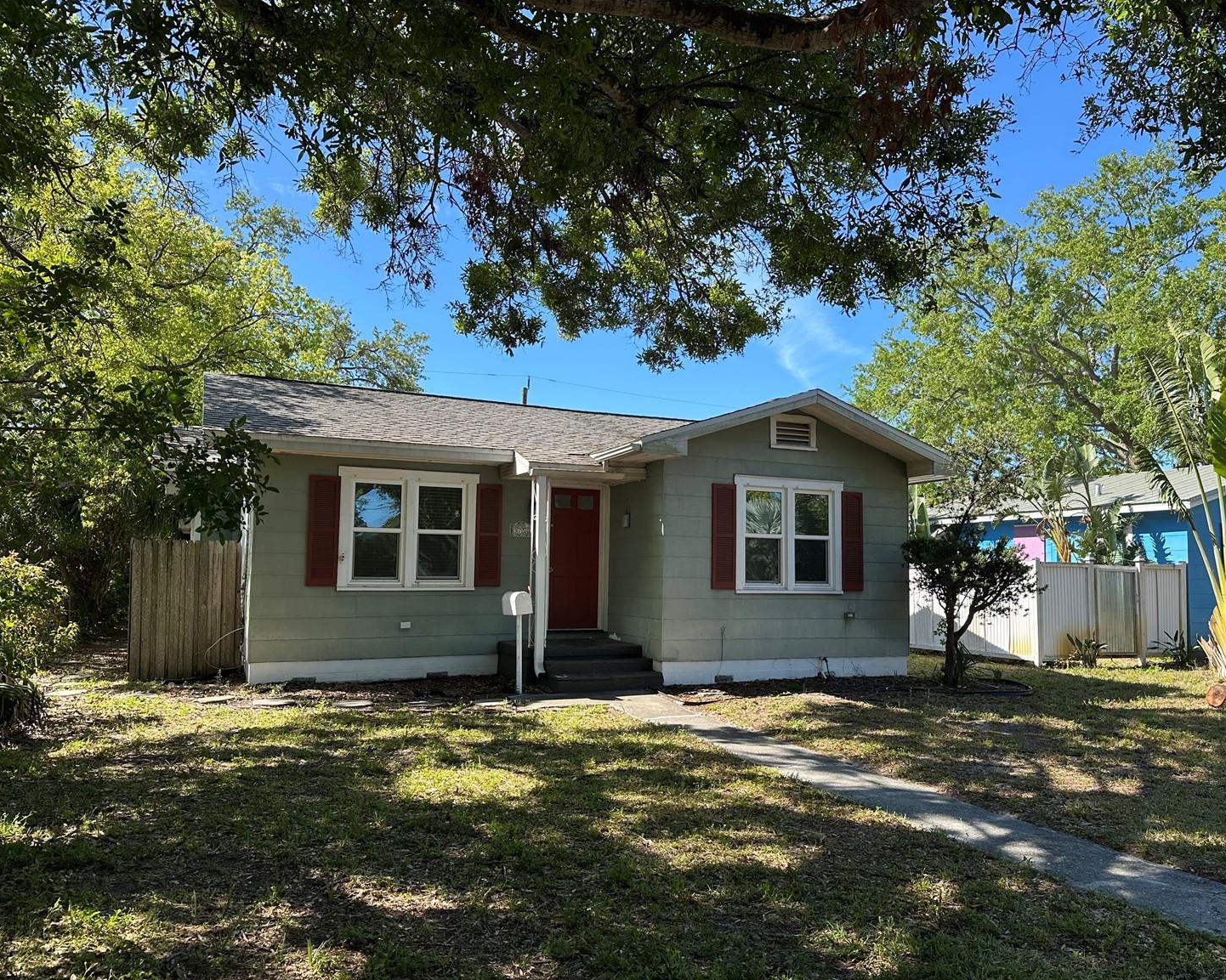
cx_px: 651
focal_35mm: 26
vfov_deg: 54.9
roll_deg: -0.3
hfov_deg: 66.0
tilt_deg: +4.3
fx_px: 943
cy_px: 507
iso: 80
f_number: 1.78
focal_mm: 6.86
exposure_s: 1/1562
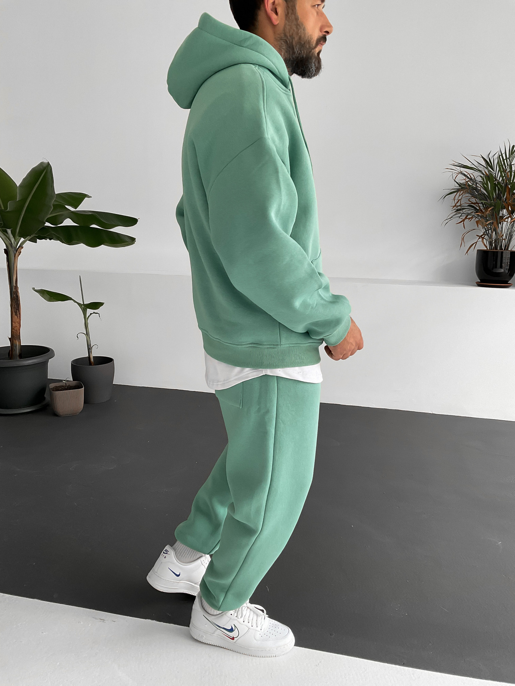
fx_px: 575
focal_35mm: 29
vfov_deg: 61.7
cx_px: 258
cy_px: 343
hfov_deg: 48.2
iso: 64
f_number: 1.8
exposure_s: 1/120
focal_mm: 3
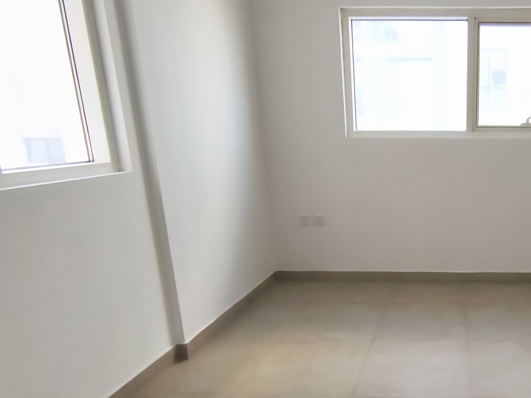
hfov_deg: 68.2
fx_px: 322
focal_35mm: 21
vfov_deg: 63.0
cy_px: 233
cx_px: 453
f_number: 2.2
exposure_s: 1/33.3
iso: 490
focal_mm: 2.13
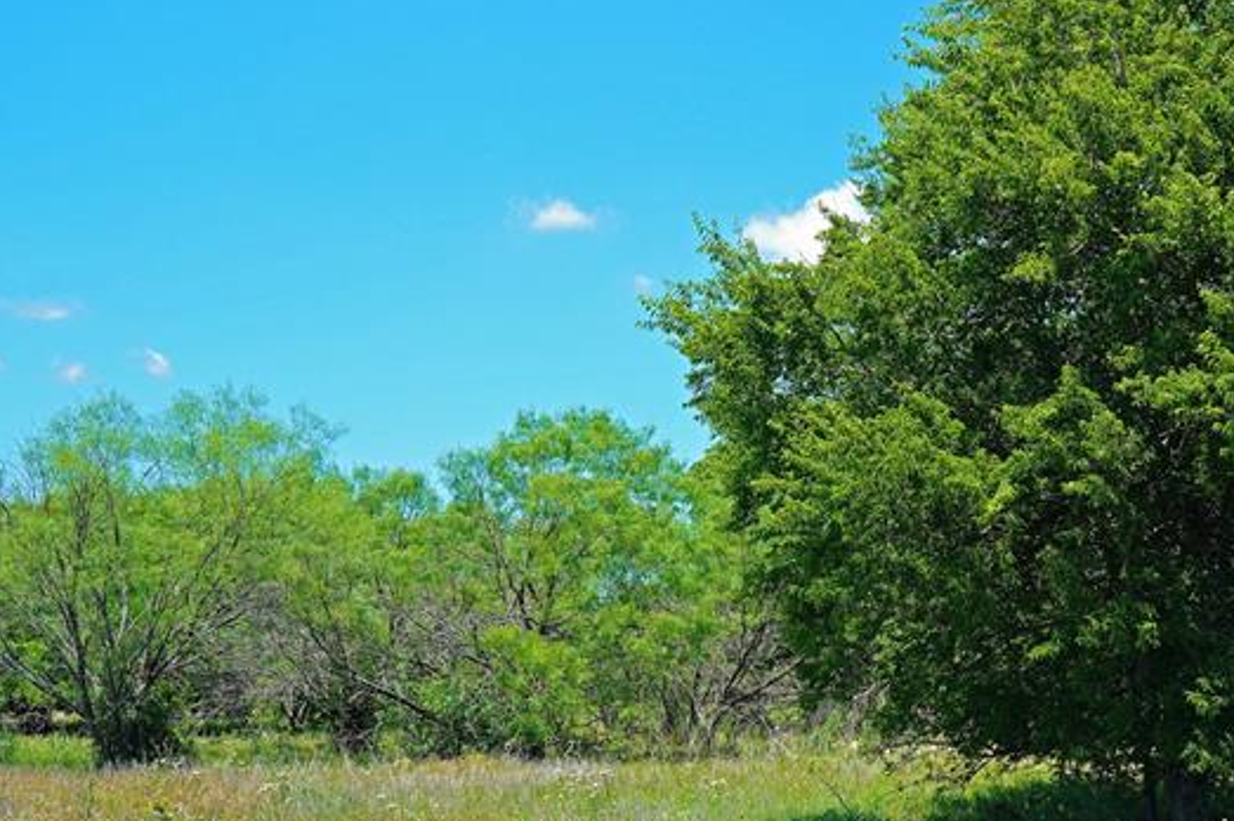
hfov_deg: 41.2
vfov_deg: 28.5
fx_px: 1610
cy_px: 528
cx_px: 861
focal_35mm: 47
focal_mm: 16
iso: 100
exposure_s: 1/60
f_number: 4.5
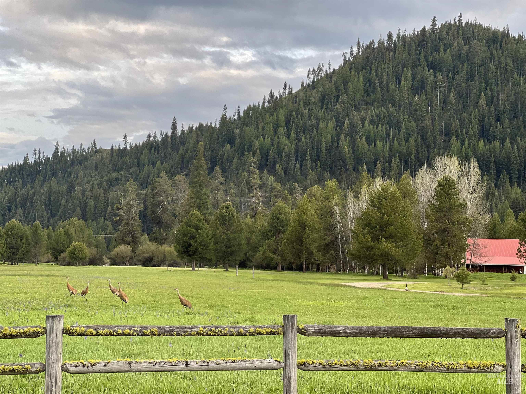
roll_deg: -1.5
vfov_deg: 19.1
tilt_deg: +3.9
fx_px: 1170
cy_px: 197
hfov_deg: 25.3
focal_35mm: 77
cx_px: 263
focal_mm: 9
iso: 50
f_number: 2.8
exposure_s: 1/121
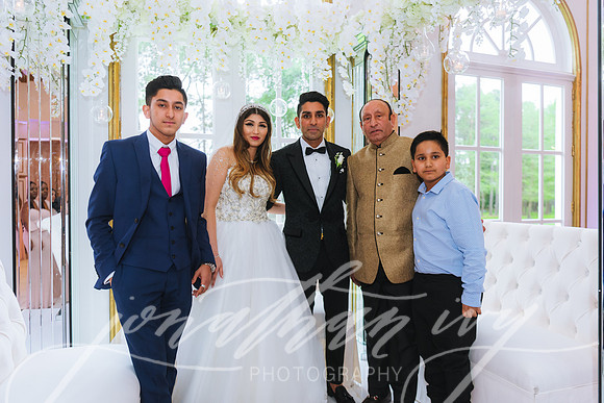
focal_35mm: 26
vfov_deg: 49.6
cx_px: 302
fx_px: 436
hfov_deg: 69.4
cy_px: 202
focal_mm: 26
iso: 800
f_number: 2.8
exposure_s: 1/200
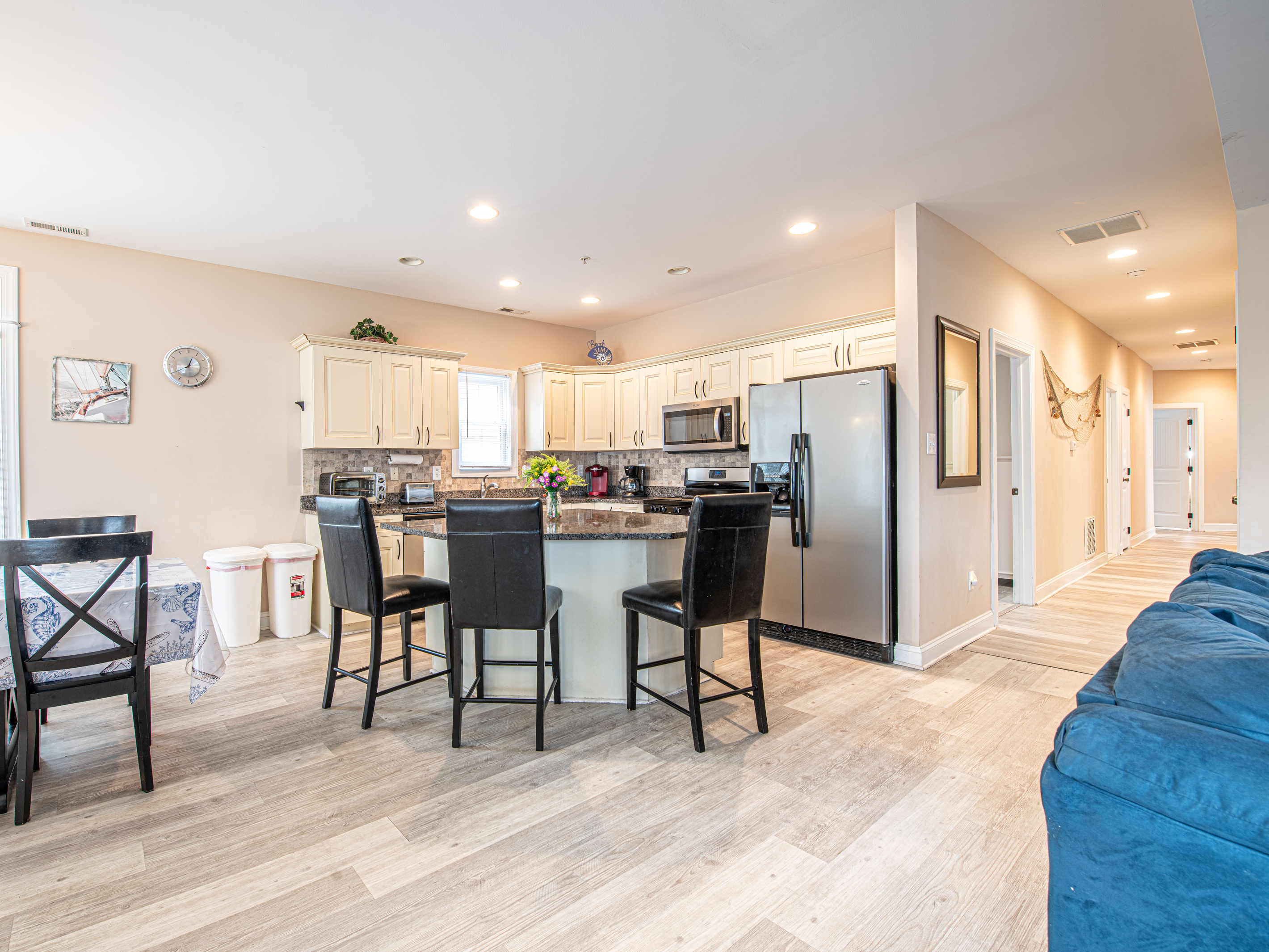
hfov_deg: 95.0
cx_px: 552
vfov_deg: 79.2
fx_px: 576
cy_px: 478
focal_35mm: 16
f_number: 9
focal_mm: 14
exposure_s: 2
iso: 64
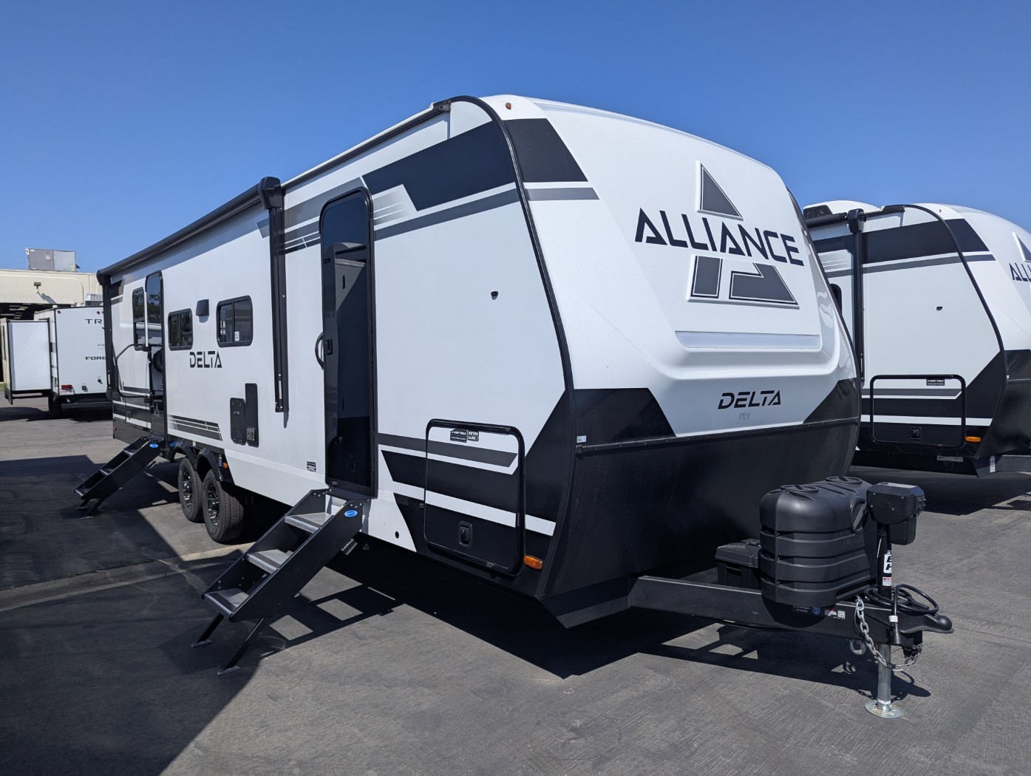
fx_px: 716
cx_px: 516
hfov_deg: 71.5
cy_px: 388
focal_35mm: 24
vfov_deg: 56.9
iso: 47
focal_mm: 6.81
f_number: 1.85
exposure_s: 1/3774
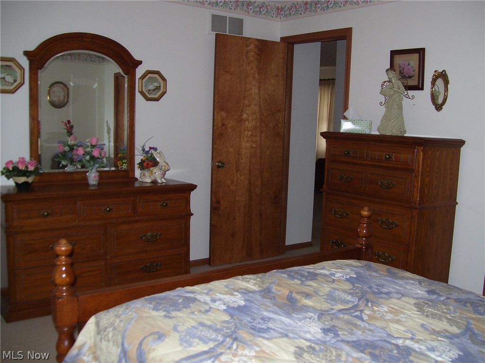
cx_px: 242
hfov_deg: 51.4
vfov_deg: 39.7
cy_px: 182
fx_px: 504
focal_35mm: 36
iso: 100
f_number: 2.7
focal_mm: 6
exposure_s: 1/60
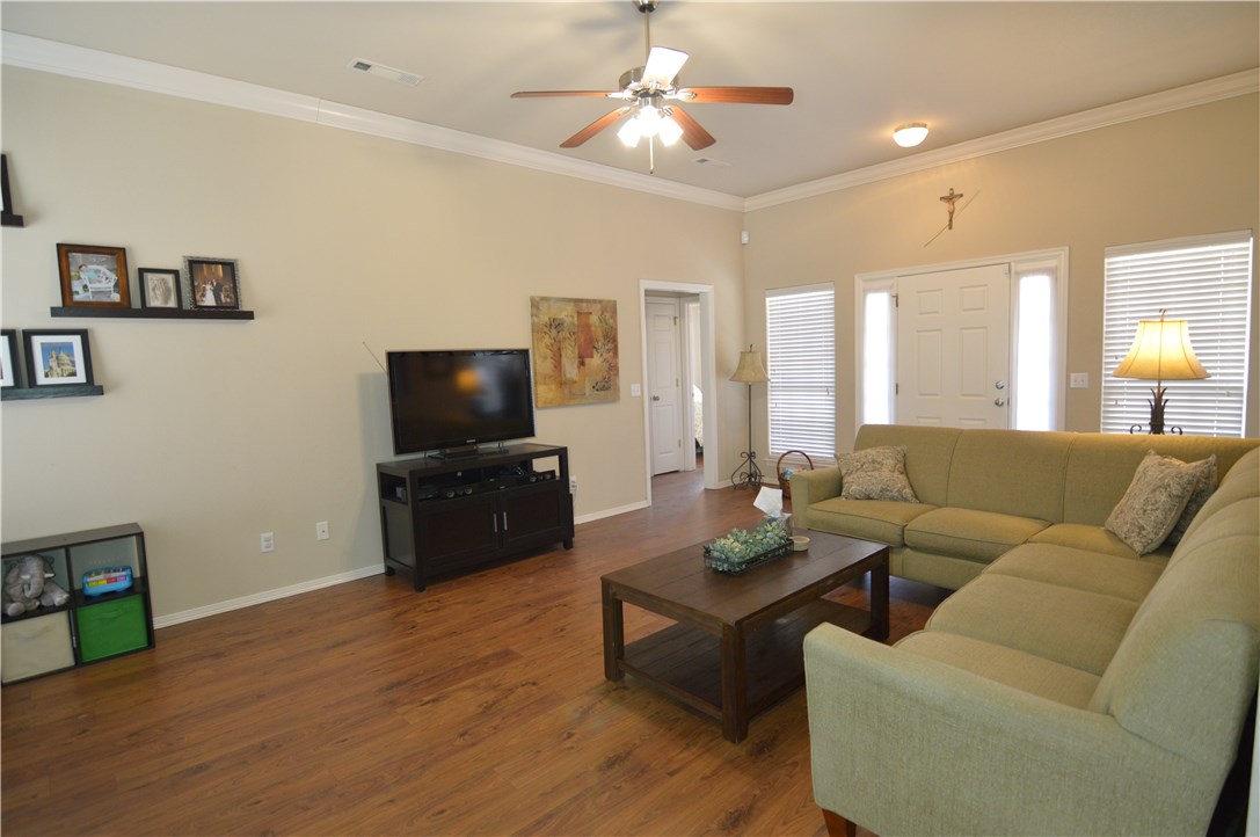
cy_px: 418
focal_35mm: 18
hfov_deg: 90.1
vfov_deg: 67.2
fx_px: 629
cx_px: 630
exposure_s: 1/60
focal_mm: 12
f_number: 2.8
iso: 720
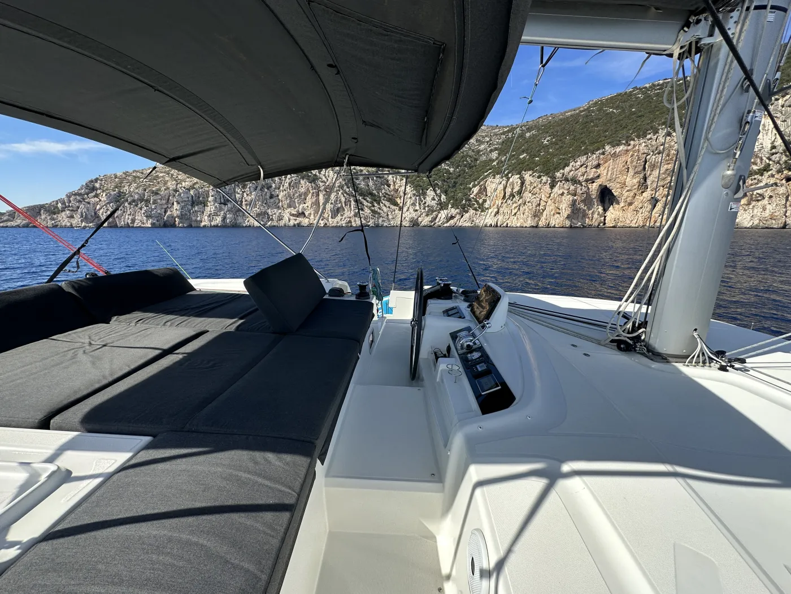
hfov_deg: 102.1
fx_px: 320
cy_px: 297
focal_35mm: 14
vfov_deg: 85.7
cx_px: 396
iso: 50
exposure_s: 1/1135
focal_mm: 2.22
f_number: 2.2
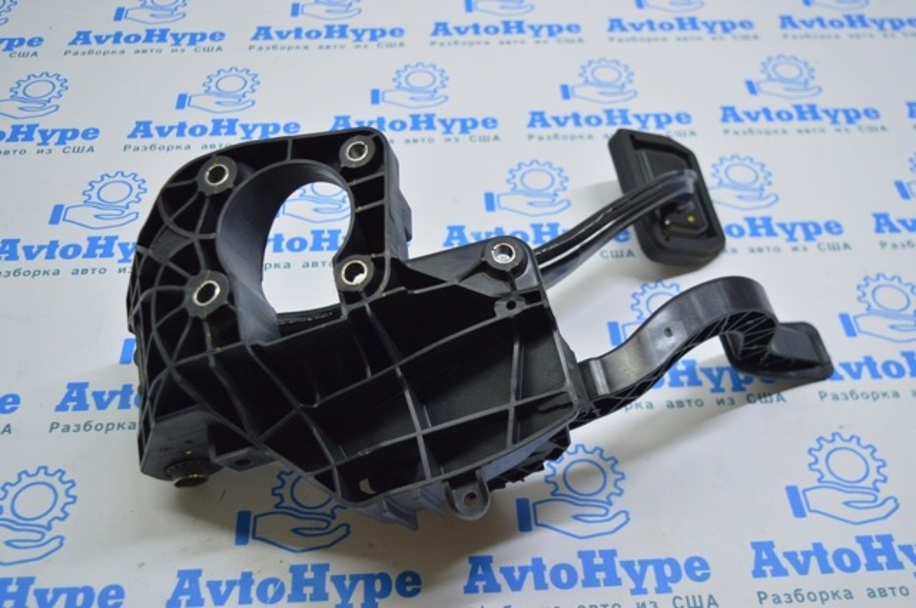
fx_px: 991
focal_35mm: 39
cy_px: 304
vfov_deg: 34.1
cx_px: 458
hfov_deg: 49.6
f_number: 4
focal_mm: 26
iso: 400
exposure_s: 1/60
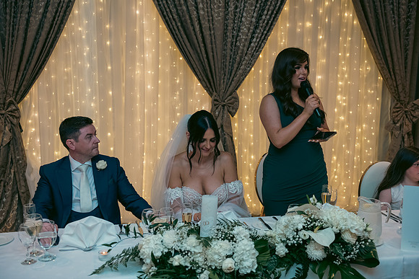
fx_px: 512
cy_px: 140
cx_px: 210
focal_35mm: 44
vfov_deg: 30.5
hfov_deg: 44.5
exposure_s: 1/160
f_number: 3.5
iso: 800
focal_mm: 44
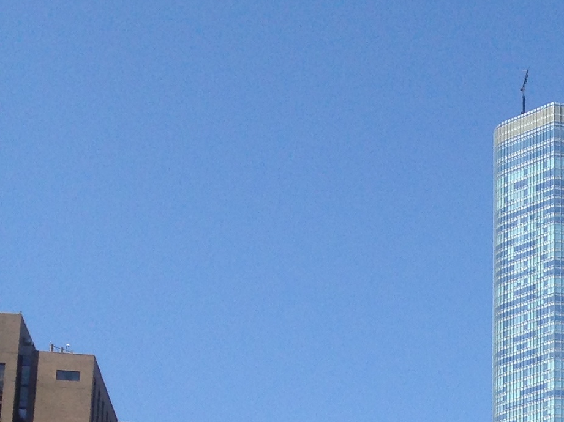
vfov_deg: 12.0
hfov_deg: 14.8
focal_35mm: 117
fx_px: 1906
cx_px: 998
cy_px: 662
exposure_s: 1/1391
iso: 50
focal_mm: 4.12
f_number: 2.4
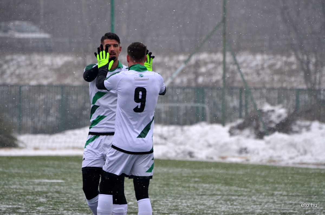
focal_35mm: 390
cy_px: 108
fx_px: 3514
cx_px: 162
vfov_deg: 3.5
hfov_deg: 5.3
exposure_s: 1/640
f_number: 5.6
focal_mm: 260
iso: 400
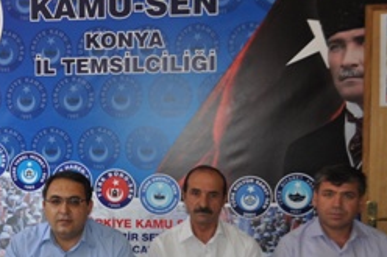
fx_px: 698
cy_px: 184
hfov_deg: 30.0
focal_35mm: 65
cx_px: 61
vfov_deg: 20.8
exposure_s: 1/125
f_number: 4
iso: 500
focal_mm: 24
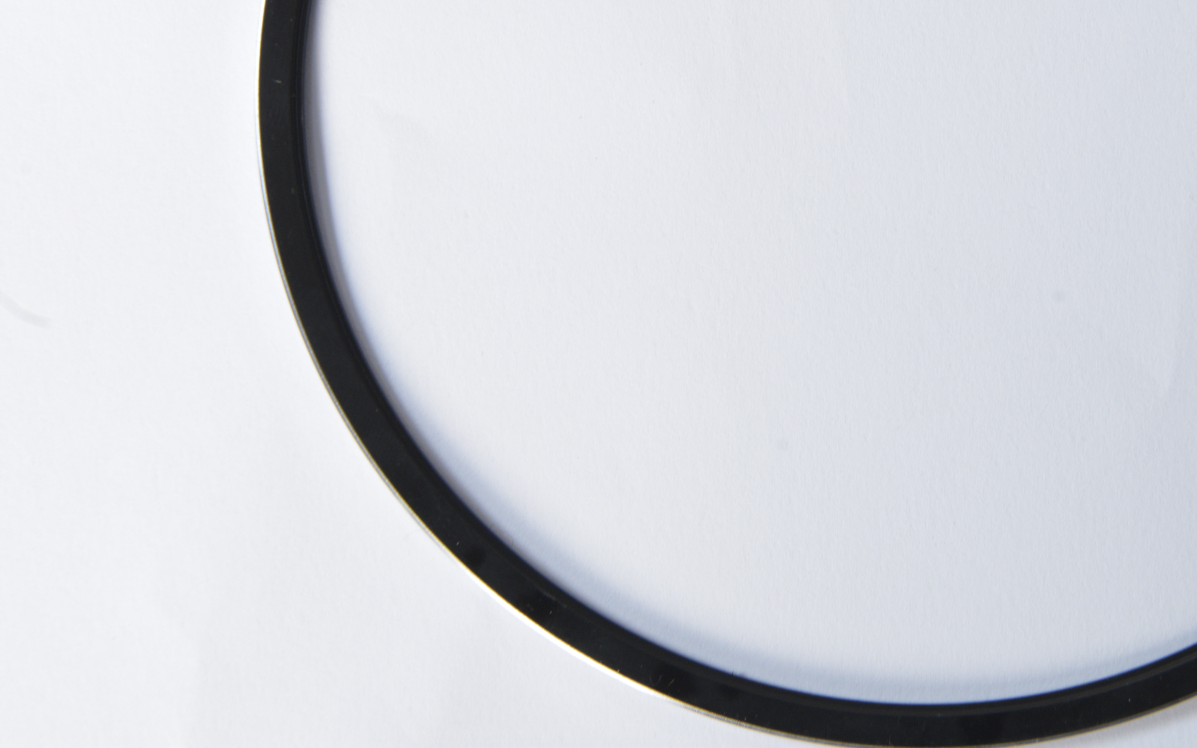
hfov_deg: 23.6
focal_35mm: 87
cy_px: 81
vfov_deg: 14.9
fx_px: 2838
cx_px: 907
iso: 800
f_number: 13
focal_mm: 48
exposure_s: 1/20
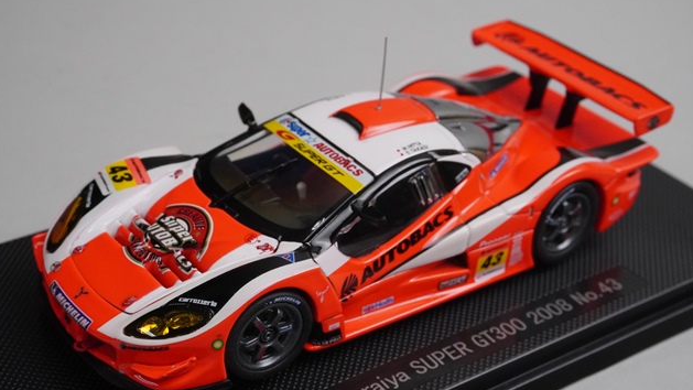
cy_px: 221
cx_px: 347
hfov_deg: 32.8
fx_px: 1176
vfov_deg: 18.8
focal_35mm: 64
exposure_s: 1/40
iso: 3200
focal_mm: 40
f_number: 14
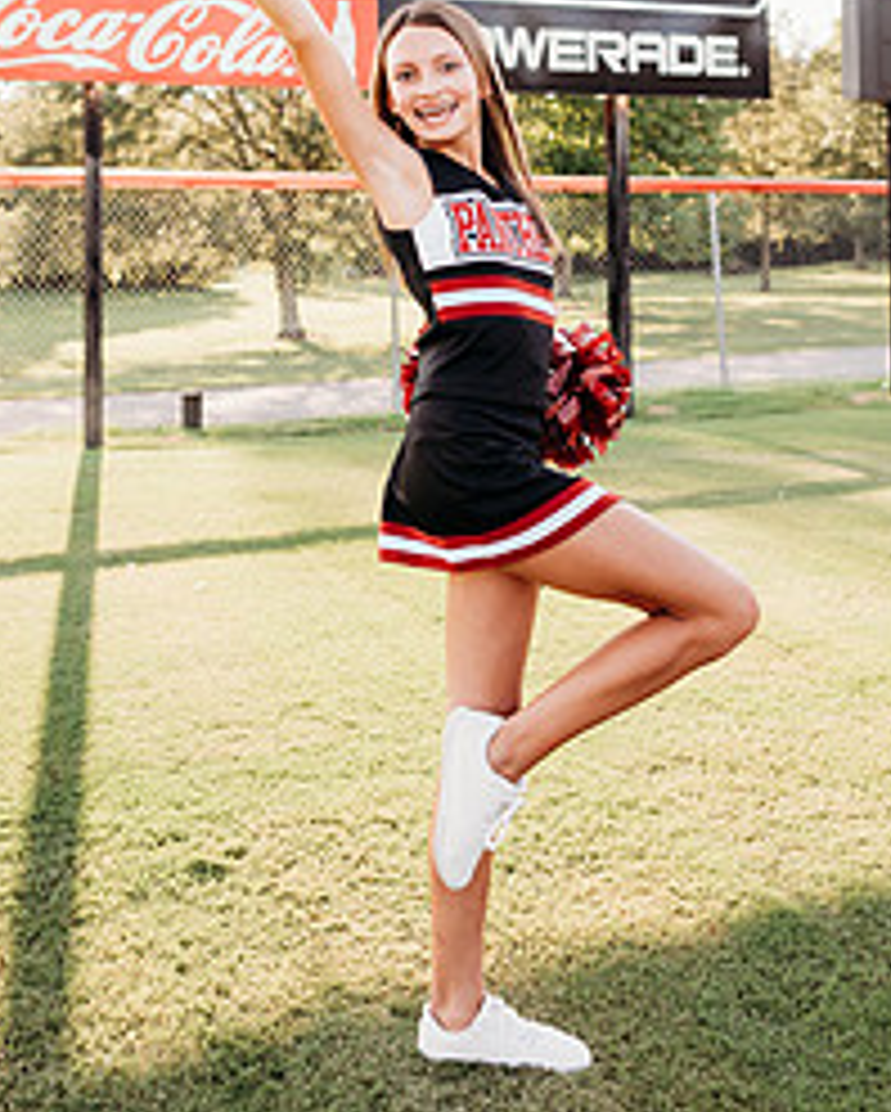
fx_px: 1350
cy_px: 158
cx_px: 436
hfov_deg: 36.5
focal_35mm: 41
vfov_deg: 41.9
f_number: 2.8
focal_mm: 24
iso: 200
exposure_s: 1/500
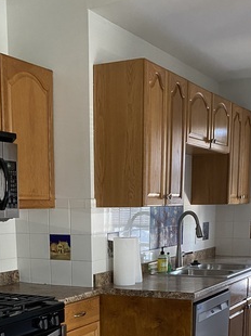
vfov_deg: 32.3
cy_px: 315
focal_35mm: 56
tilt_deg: -12.0
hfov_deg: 26.0
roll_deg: +1.2
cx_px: 103
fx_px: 542
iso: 320
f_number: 1.8
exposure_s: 1/60
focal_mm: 4.25
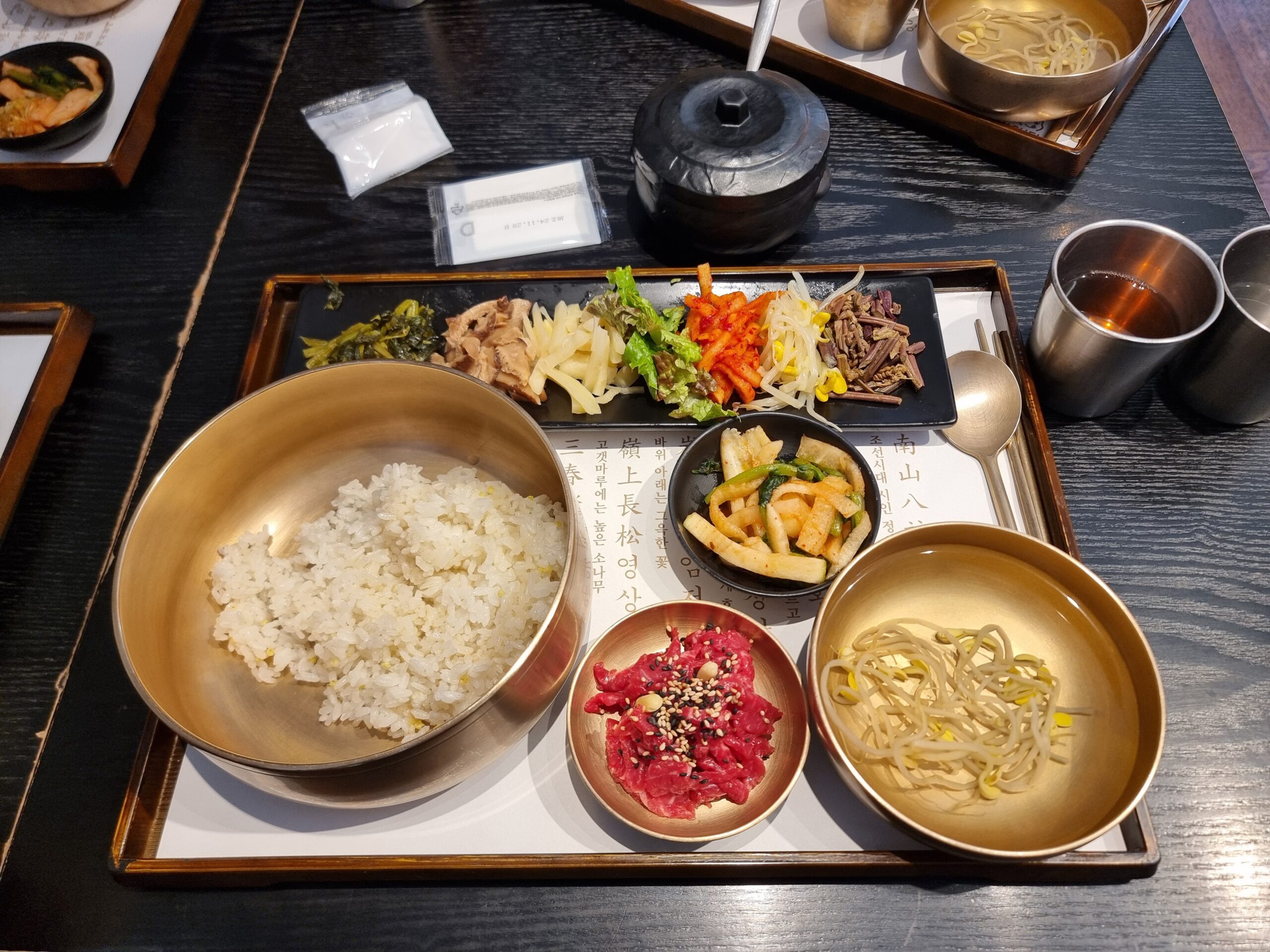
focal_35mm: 24
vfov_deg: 56.8
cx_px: 635
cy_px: 476
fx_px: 881
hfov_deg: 71.6
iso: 80
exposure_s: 1/120
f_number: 1.8
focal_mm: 6.7
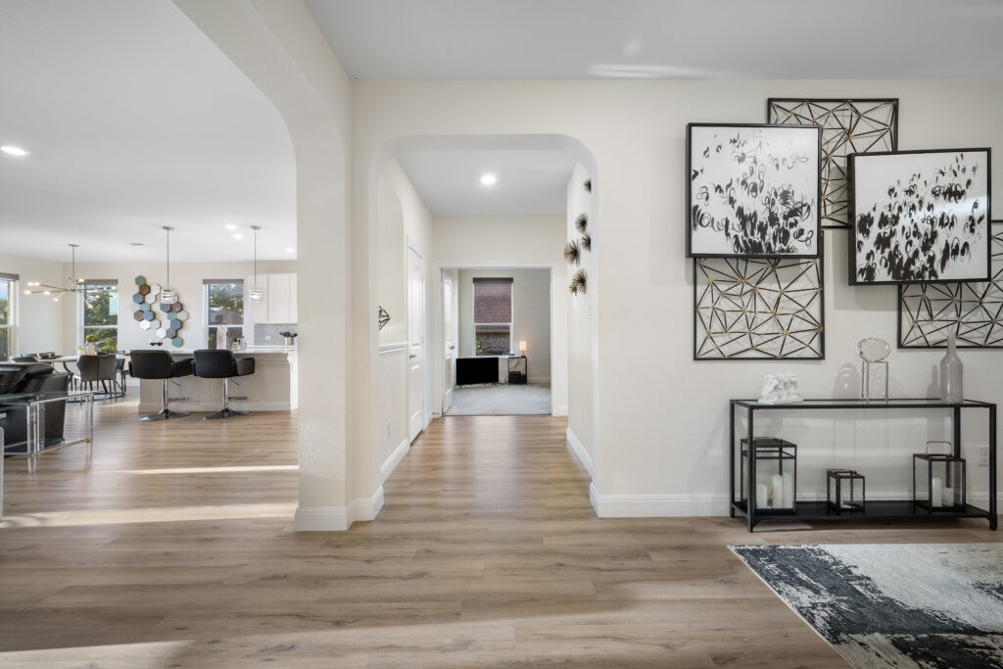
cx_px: 502
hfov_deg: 104.2
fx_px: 390
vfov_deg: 81.2
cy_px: 334
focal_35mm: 14
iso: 500
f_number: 9
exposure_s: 1/25
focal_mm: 14
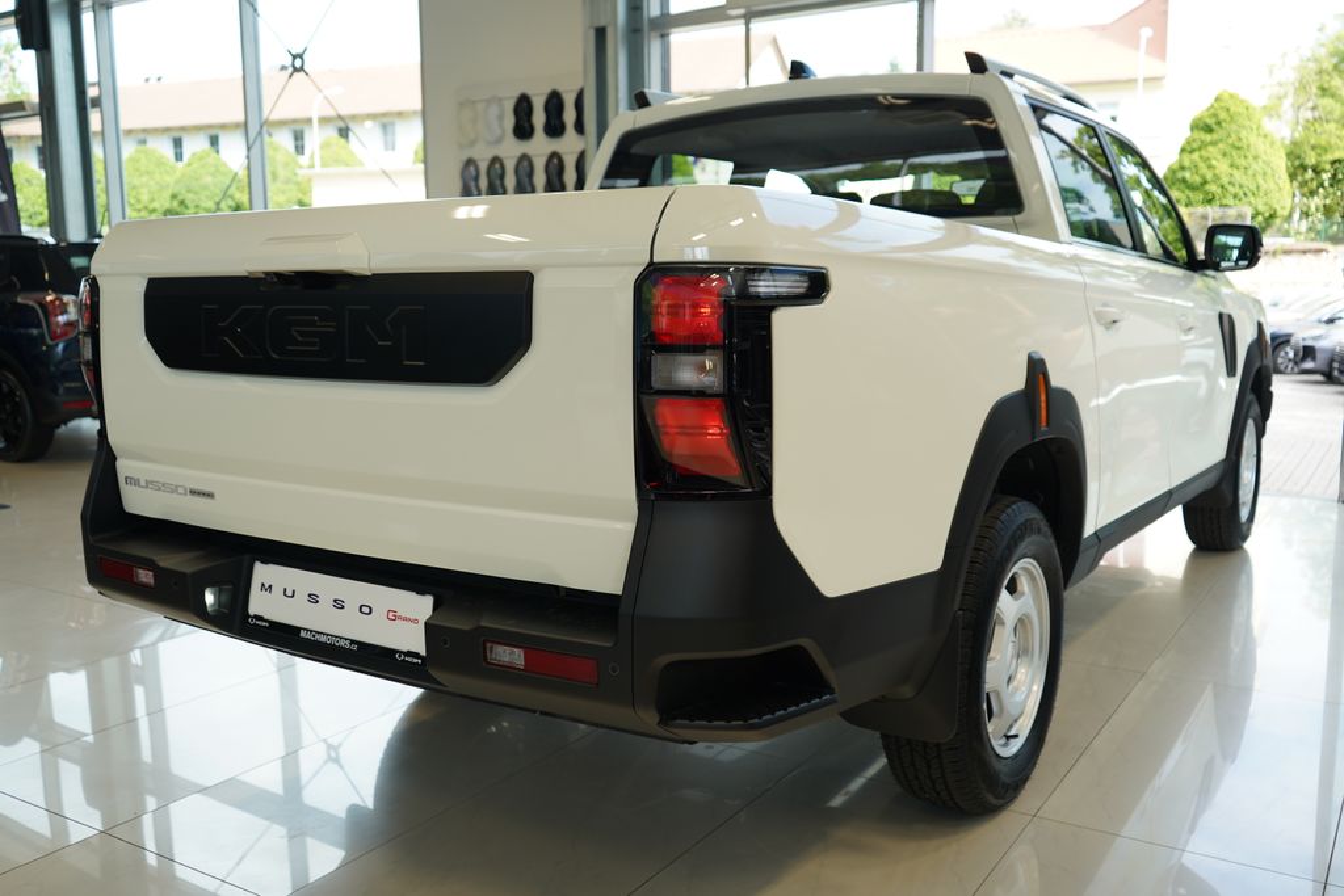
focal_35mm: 31
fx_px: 1157
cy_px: 448
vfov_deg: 42.3
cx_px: 672
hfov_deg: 60.3
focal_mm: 31
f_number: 4
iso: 125
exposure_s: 1/60
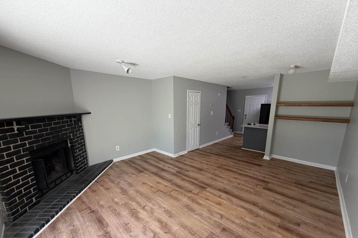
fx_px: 149
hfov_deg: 100.4
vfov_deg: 76.8
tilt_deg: -11.8
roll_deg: +0.8
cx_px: 179
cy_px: 137
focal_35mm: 15
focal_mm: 2.22
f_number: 2.2
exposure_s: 1/121
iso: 200
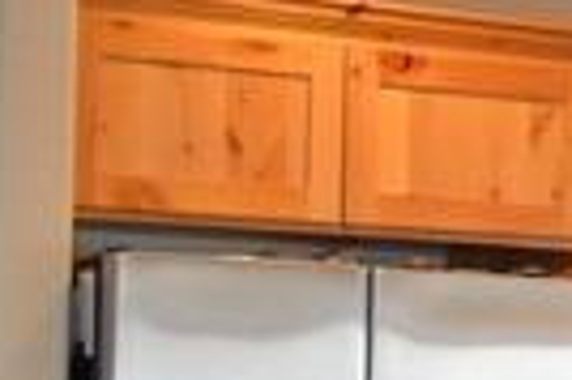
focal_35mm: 179
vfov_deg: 7.6
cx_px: 1541
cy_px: 380
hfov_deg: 9.6
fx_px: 2841
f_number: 3.5
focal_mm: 20
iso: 720
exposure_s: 1/60
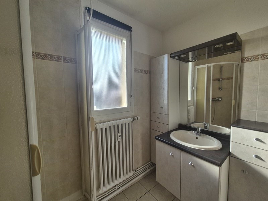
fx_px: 101
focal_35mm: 13
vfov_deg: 89.9
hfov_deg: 106.2
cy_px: 100
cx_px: 134
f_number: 2.2
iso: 100
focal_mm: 2.2
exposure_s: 1/718
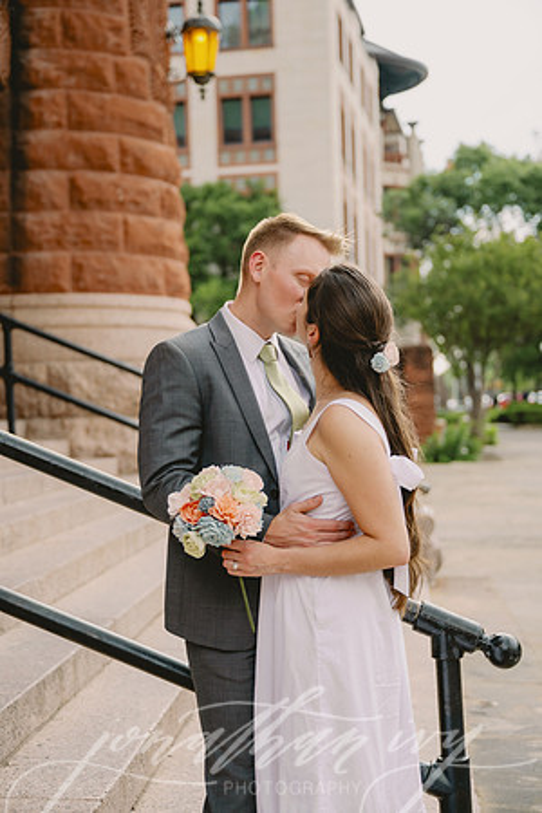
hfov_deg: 26.0
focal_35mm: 52
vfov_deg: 38.2
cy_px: 406
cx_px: 271
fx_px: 1174
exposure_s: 1/1600
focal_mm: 52
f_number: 2.8
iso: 400
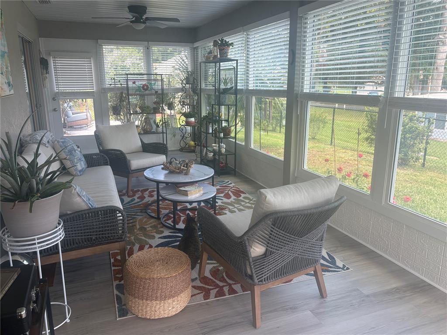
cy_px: 168
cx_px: 224
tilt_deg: -13.3
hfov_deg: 67.3
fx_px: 336
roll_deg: +2.7
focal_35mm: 26
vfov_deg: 53.0
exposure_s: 1/121
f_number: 1.6
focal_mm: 5.96
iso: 50
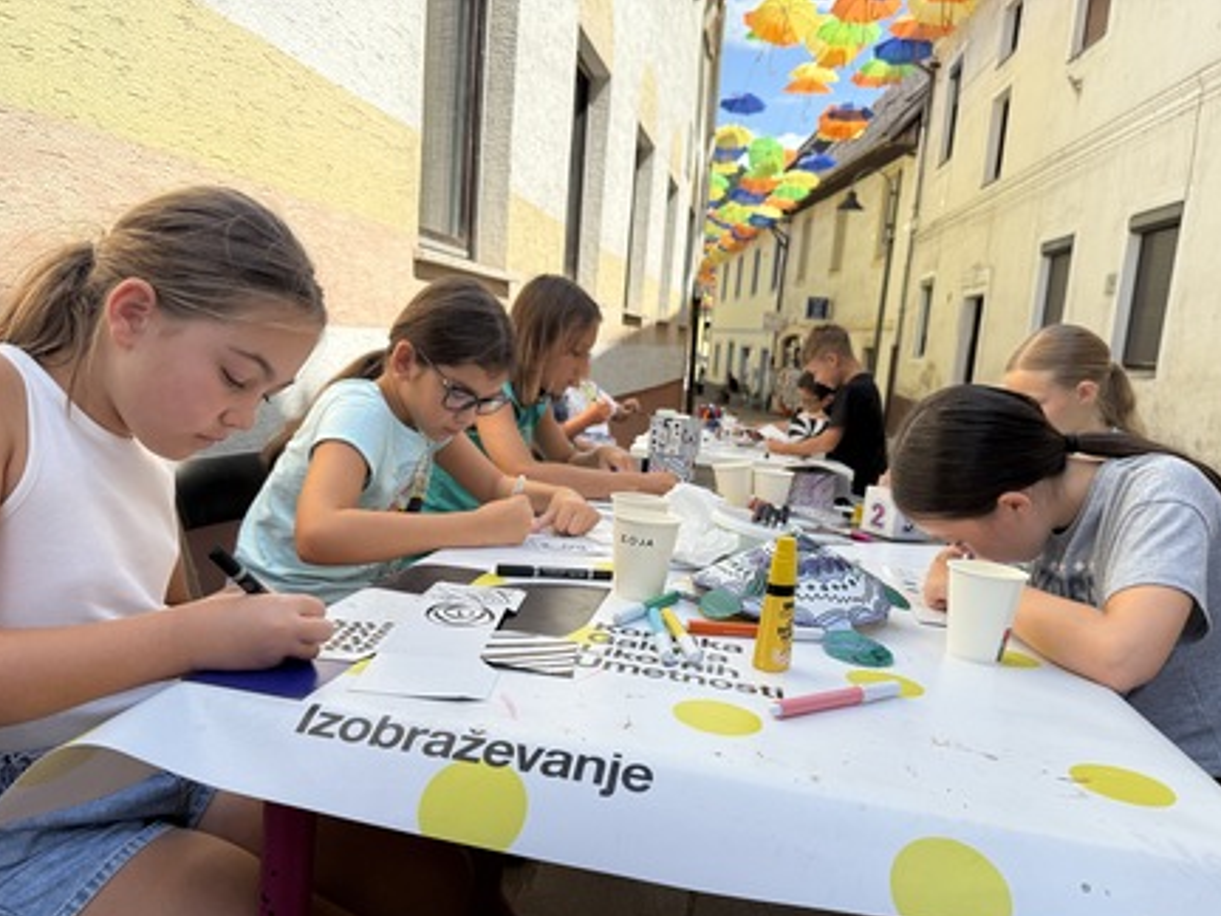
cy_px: 475
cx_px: 616
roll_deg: -4.0
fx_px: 882
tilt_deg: -8.7
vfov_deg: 54.9
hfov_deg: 69.4
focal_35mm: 25
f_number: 1.78
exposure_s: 1/2611
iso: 100
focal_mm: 6.76
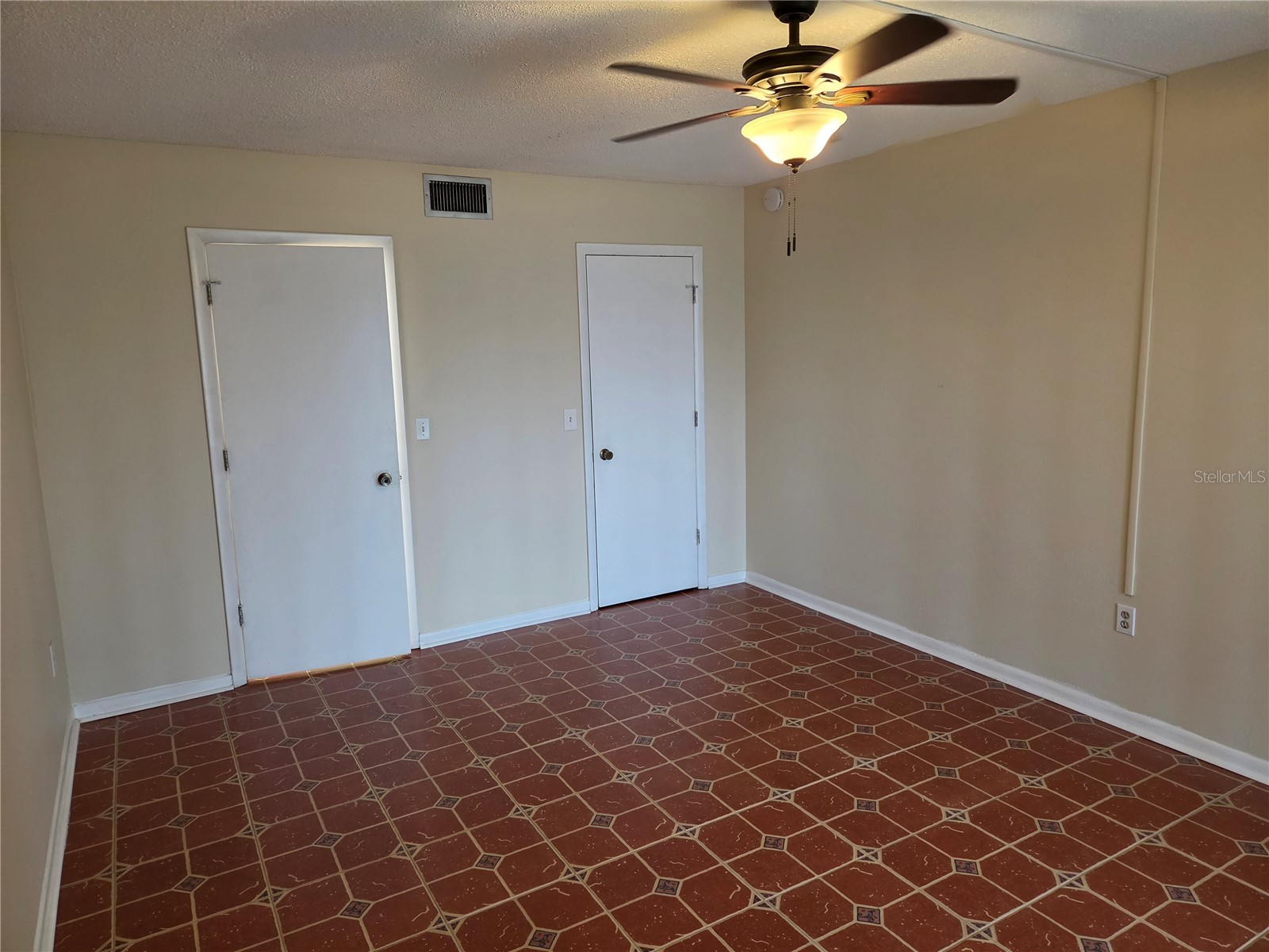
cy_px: 476
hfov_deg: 73.9
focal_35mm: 23
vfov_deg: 58.9
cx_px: 634
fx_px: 843
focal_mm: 5.4
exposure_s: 1/120
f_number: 1.8
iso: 320
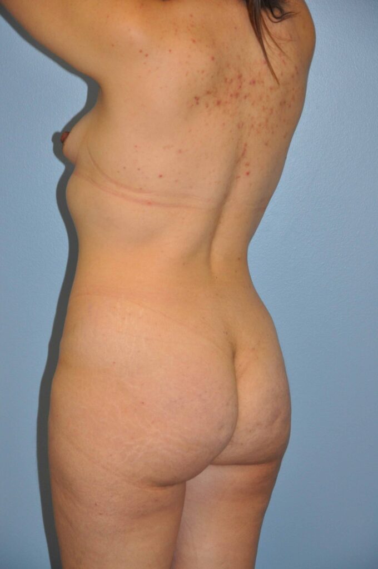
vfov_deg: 17.1
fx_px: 1895
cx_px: 189
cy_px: 284
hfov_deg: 11.4
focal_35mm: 120
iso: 800
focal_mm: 80
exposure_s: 1/60
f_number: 5.3
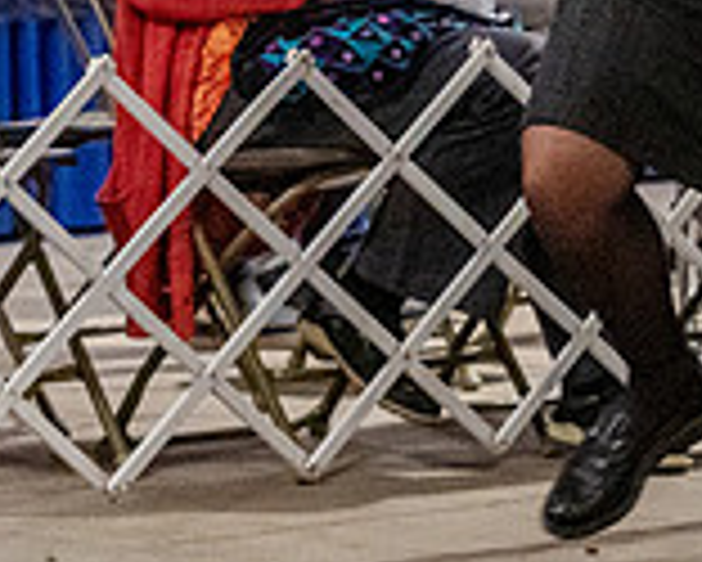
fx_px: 7276
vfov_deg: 4.4
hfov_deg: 5.4
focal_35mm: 350
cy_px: -117
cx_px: 1204
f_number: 4
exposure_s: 1/400
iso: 6400
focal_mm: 86
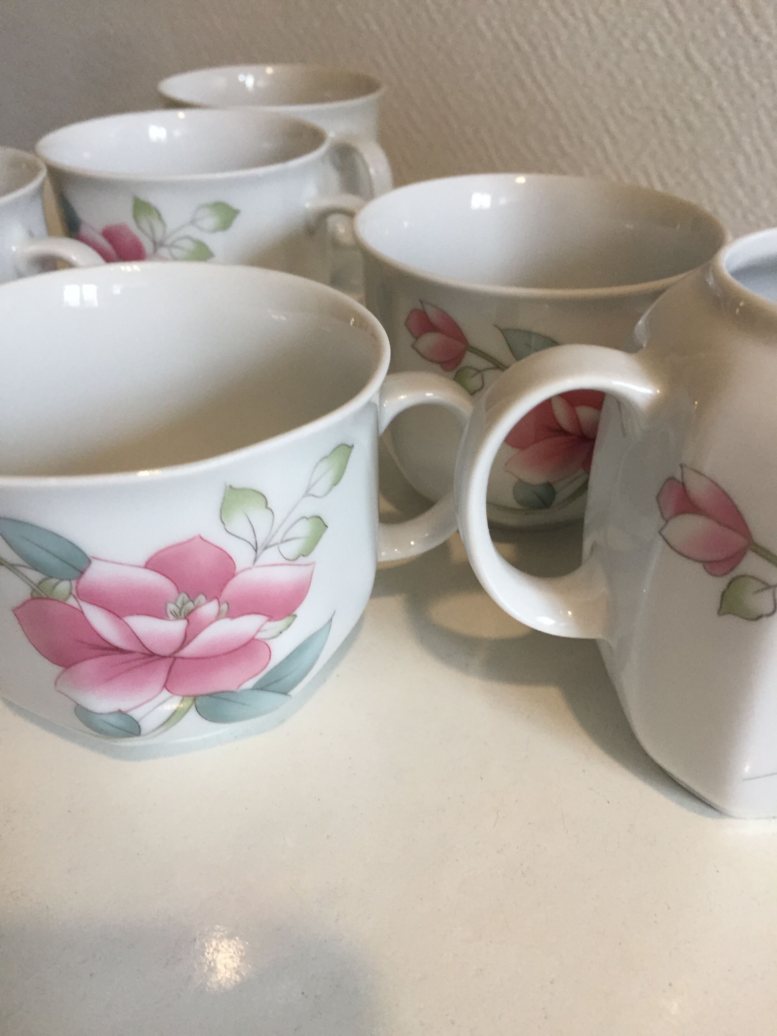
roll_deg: -0.2
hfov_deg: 48.2
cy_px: 518
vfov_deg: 61.7
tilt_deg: -34.7
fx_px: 868
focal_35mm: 29
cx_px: 388
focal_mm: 4.15
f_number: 2.2
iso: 80
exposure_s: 1/33
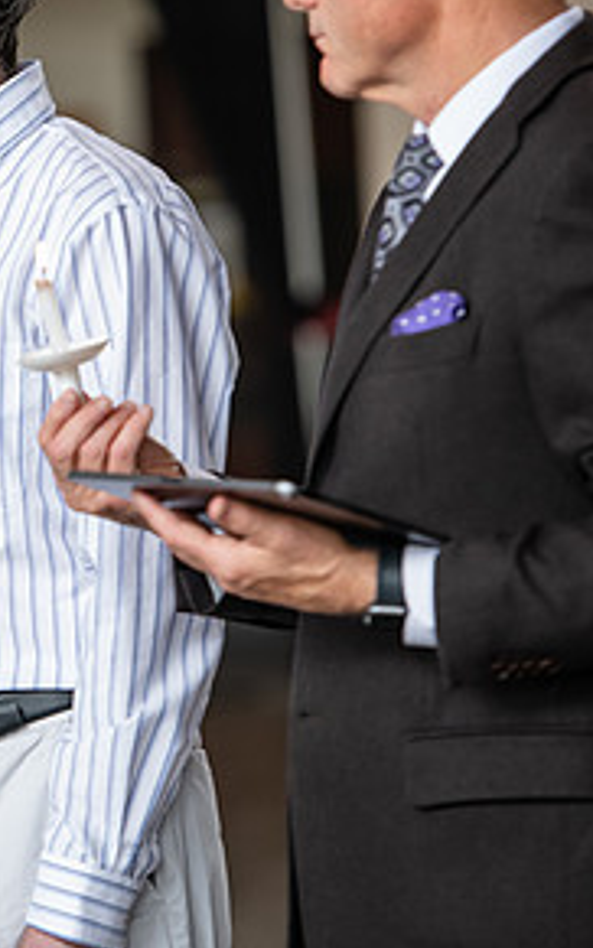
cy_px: 331
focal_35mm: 295
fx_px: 7624
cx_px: -231
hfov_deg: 4.4
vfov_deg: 7.1
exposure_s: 1/250
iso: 800
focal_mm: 145
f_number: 3.2
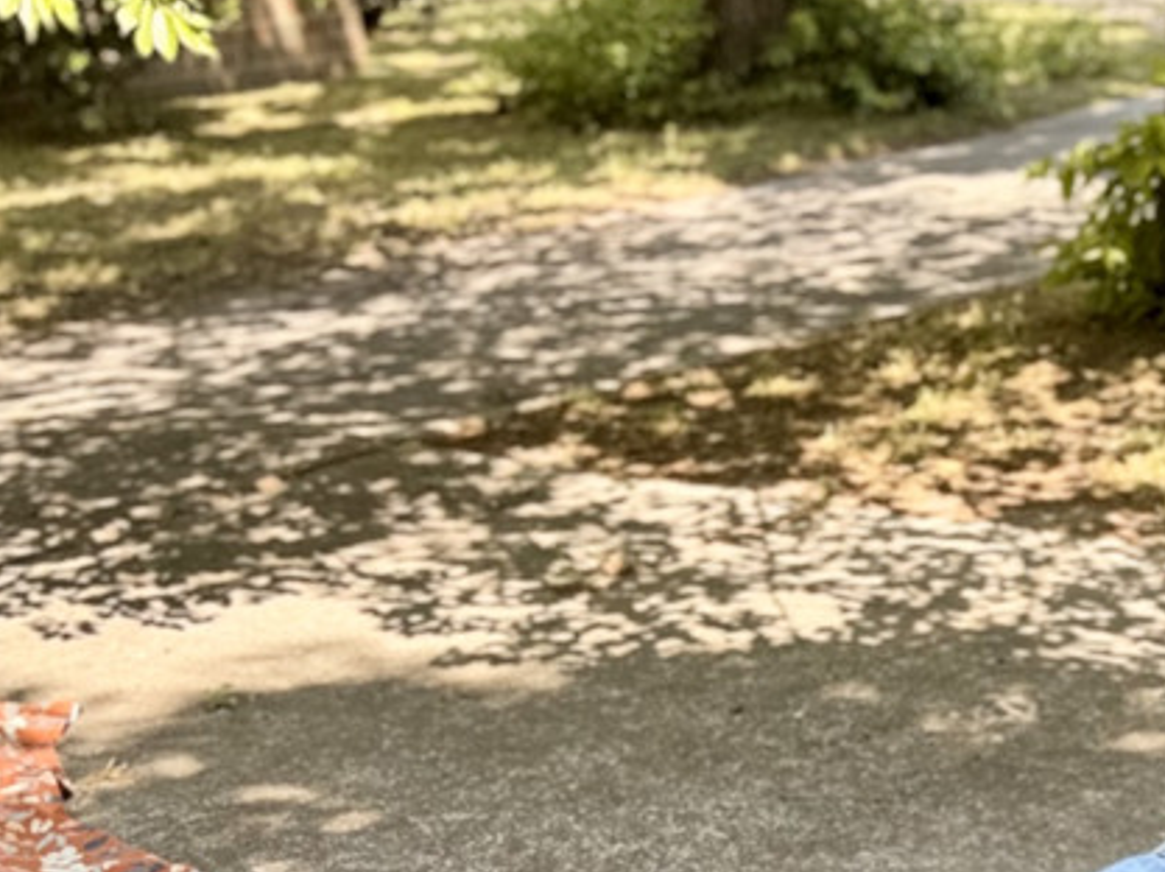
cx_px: 1405
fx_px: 1984
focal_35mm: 59
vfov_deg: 23.2
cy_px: 970
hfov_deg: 28.4
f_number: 1.78
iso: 80
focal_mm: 6.76
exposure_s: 1/622
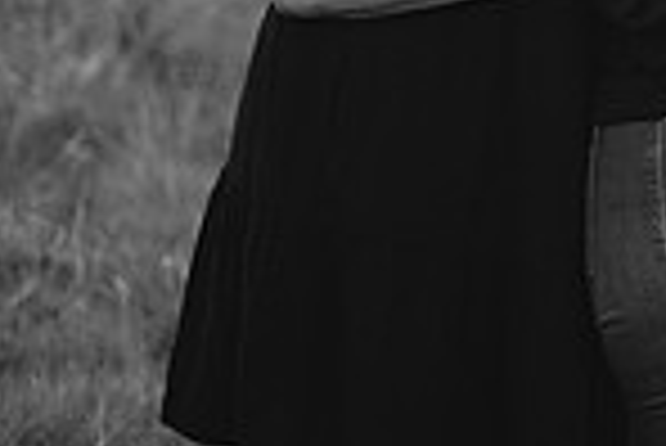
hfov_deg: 10.0
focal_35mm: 196
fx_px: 3629
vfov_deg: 6.9
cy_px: -300
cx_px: 1156
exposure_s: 1/640
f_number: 2
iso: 160
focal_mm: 50
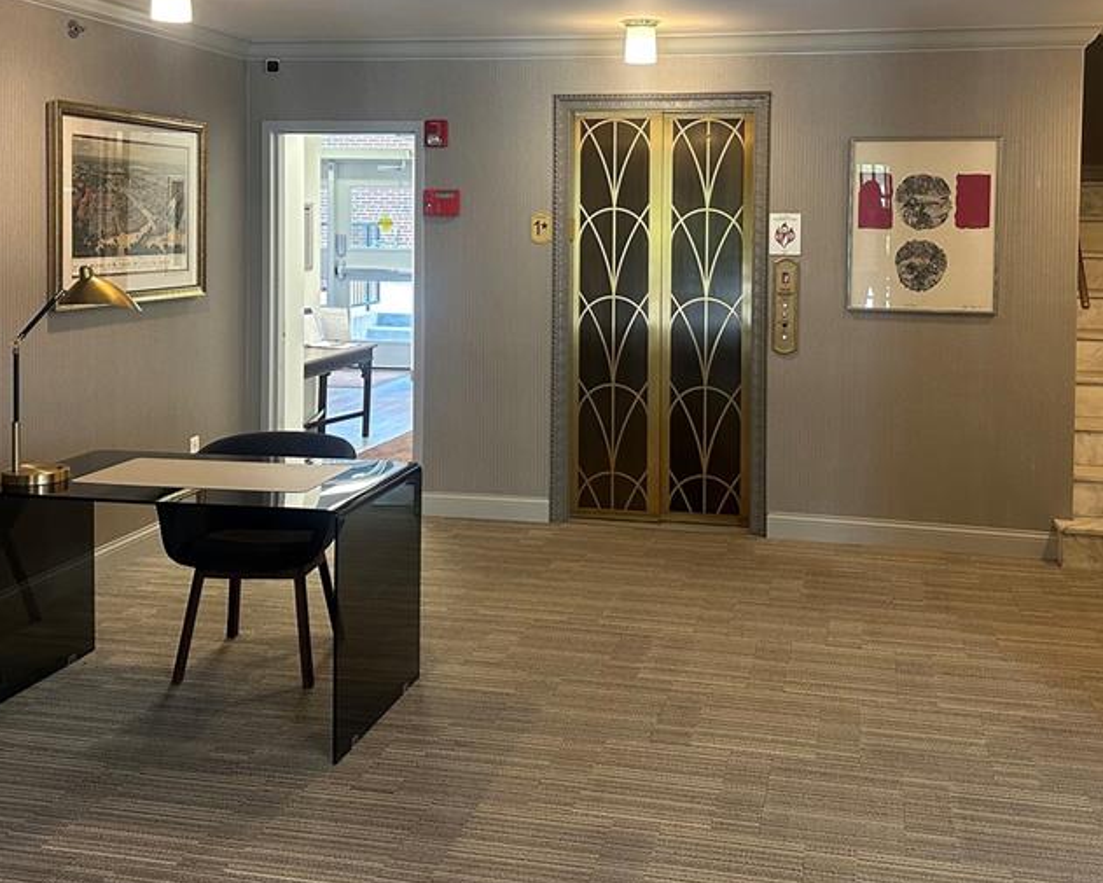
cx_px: 587
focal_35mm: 38
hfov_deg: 47.9
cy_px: 262
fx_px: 1241
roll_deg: -1.4
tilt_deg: -1.6
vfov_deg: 38.5
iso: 250
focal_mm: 6.86
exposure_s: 1/60
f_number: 1.78
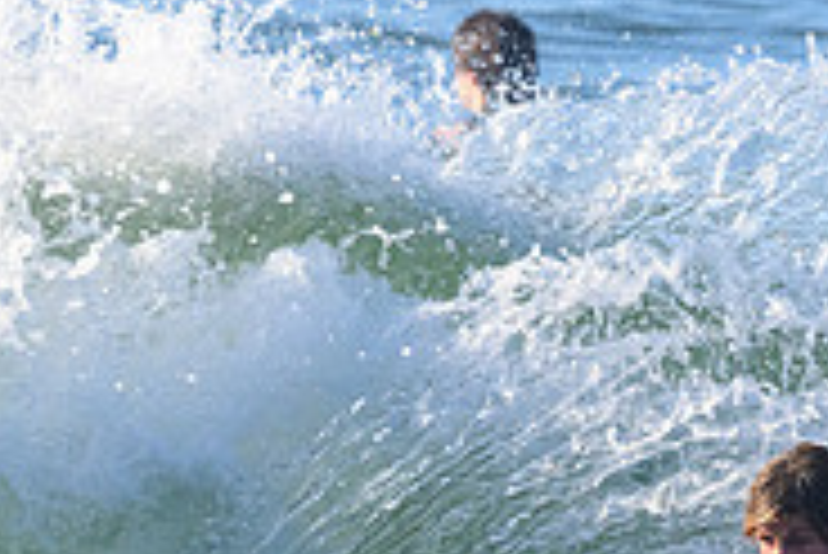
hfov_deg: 1.0
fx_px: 45989
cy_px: 605
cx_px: 1117
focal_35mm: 1998
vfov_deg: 0.7
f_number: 11
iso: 2800
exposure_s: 1/2000
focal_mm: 560
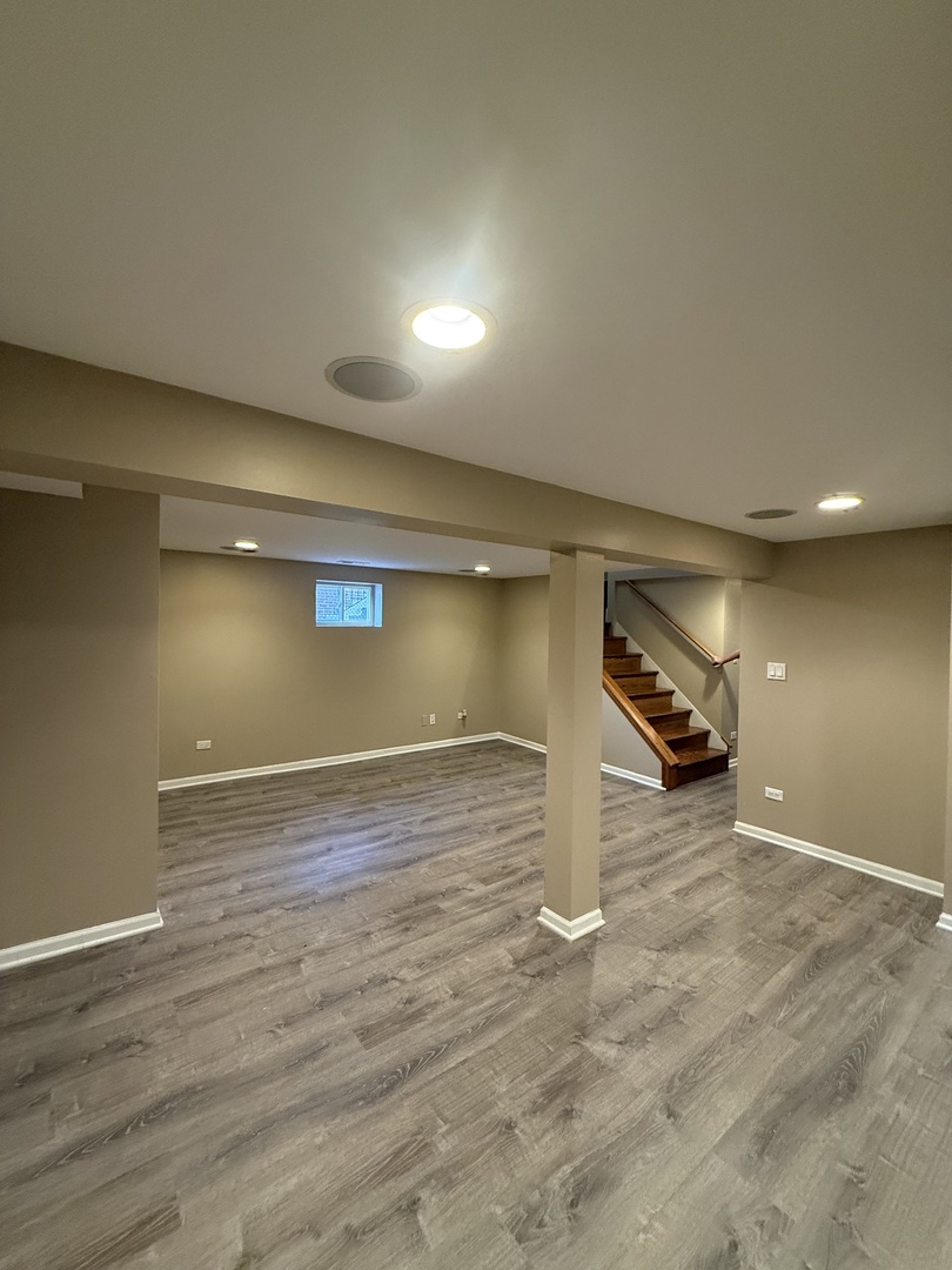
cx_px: 476
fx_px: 513
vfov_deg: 102.1
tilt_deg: +0.0
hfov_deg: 85.7
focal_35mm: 14
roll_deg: -1.2
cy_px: 635
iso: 500
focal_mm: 2.22
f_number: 2.2
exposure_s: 1/60
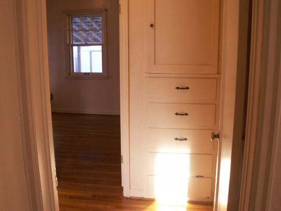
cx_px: 140
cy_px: 106
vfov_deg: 40.7
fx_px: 284
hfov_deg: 52.6
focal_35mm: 35
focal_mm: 5.86
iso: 80
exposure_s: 1/40
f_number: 2.8
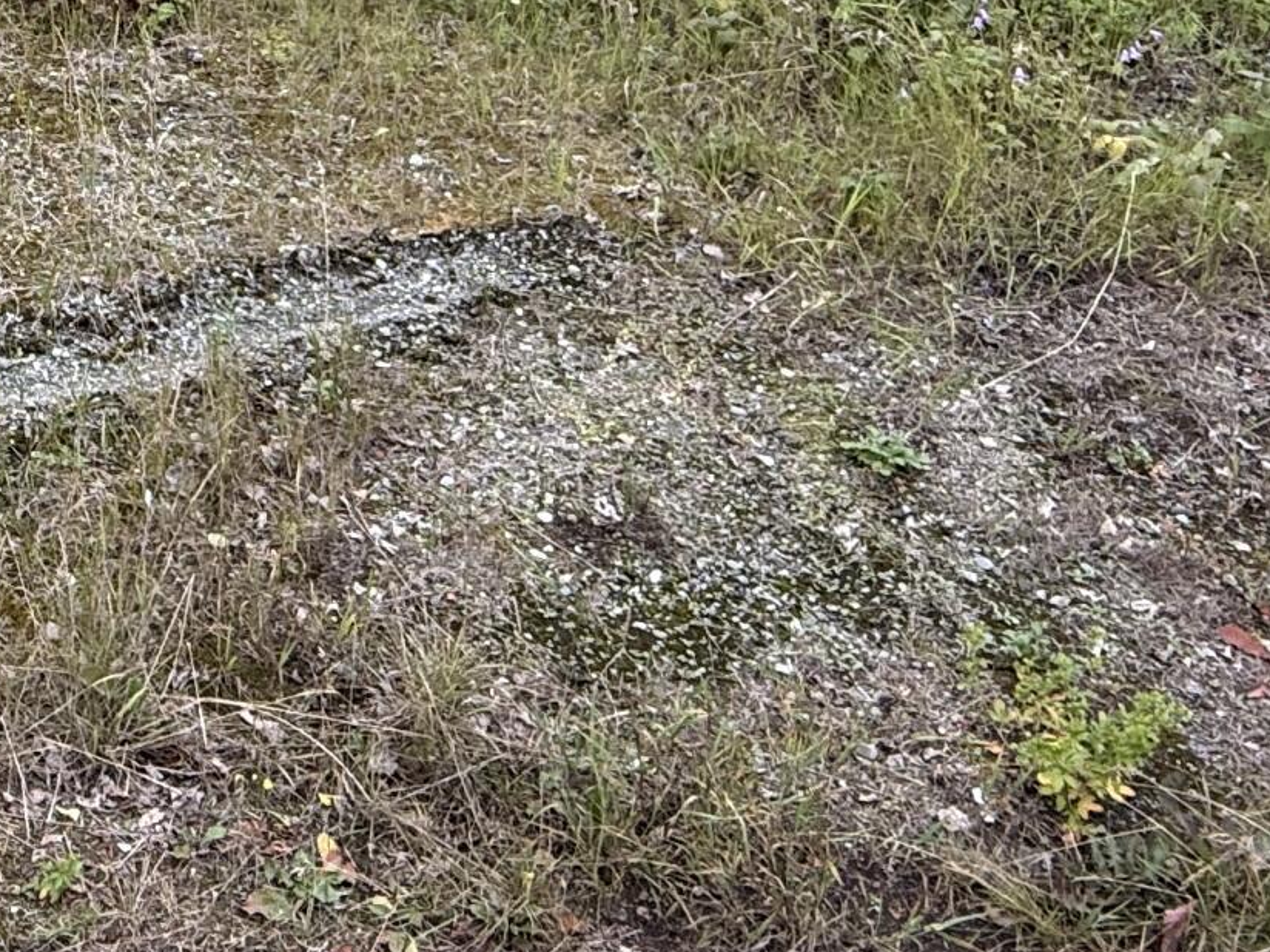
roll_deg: -1.3
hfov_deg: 34.4
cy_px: 31
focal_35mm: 51
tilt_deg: -13.3
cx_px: 25
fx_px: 1871
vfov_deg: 27.2
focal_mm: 2.22
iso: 80
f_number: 2.2
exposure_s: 1/99
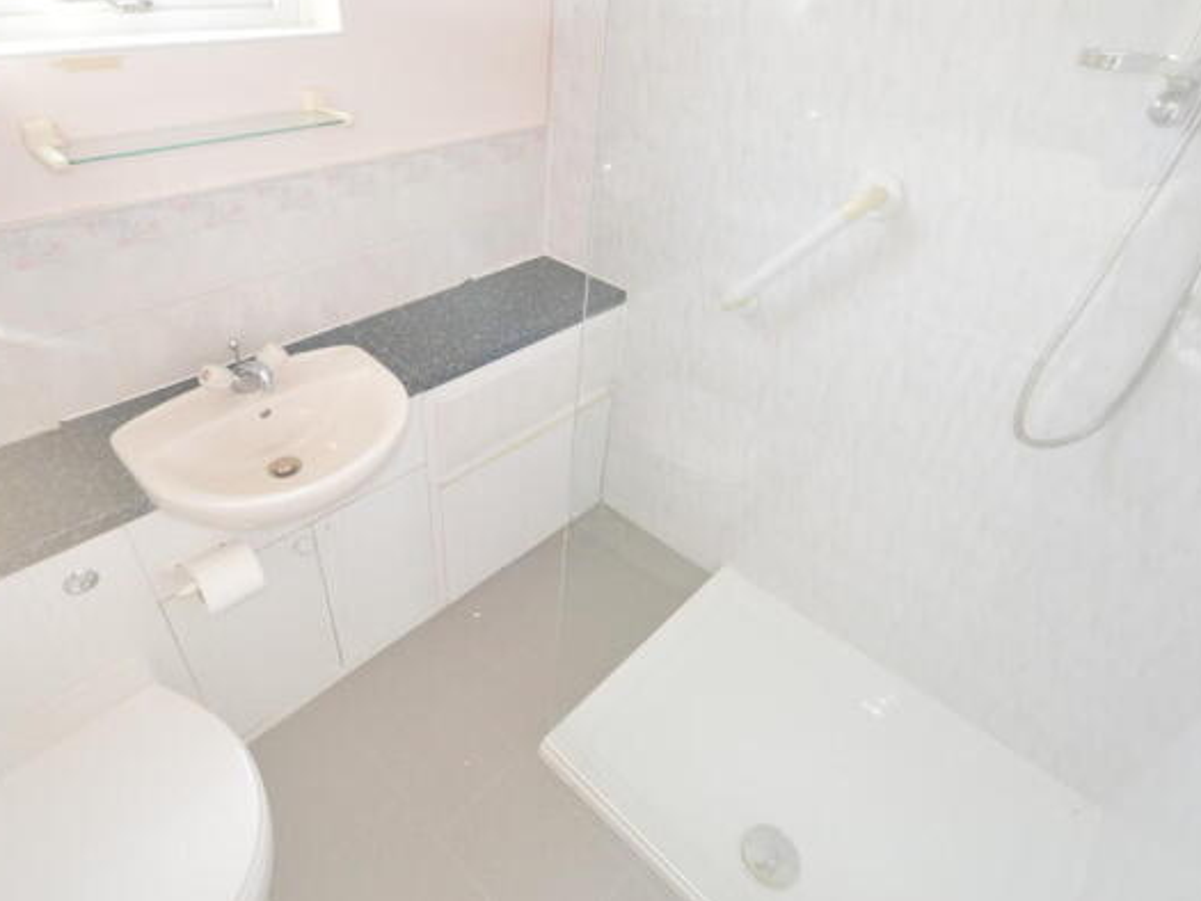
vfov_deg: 71.4
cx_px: 538
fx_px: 625
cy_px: 407
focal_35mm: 18
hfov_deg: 87.4
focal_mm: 10
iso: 560
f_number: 4.5
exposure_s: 1/60
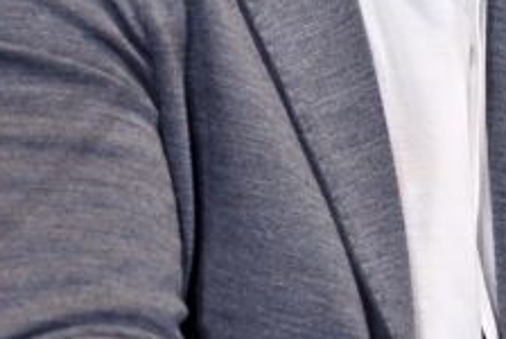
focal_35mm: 341
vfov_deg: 4.0
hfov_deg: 6.0
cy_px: -215
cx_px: 208
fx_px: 4799
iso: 1250
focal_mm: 102
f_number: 5
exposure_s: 1/160
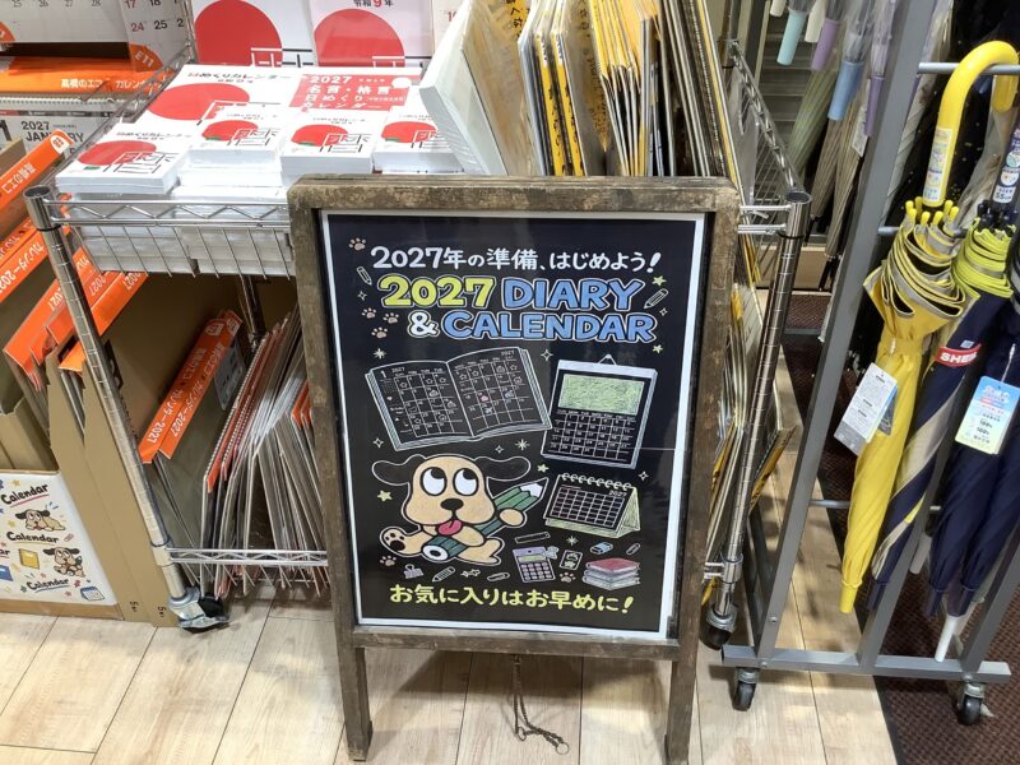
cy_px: 382
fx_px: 913
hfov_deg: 58.4
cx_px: 510
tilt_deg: -37.9
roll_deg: +1.4
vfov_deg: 45.4
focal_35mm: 31
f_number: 2.4
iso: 80
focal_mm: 3.3
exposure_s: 1/50
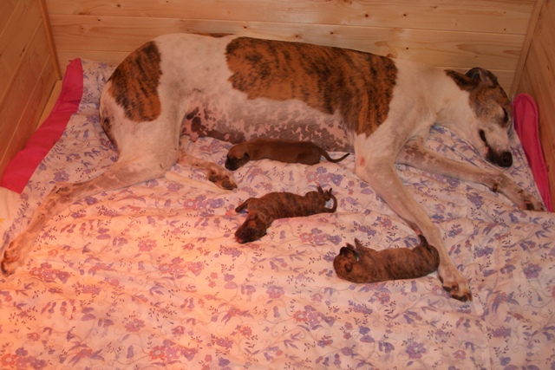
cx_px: 278
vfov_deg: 29.9
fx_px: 694
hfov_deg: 43.6
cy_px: 185
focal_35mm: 45
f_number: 4.5
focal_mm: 30
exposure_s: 1/60
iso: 400
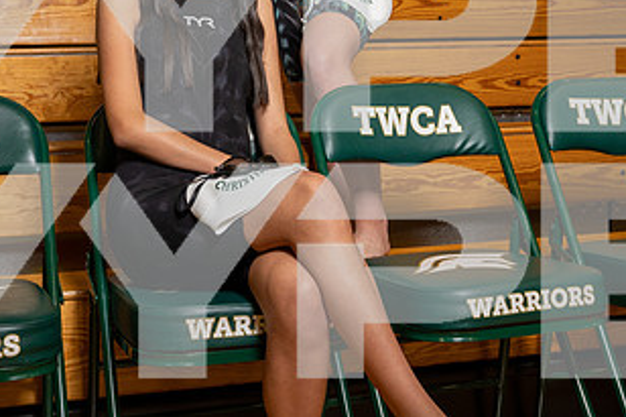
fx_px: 1147
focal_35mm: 66
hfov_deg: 30.5
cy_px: 25
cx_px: 264
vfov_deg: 20.1
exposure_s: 1/250
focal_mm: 35
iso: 640
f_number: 5.6
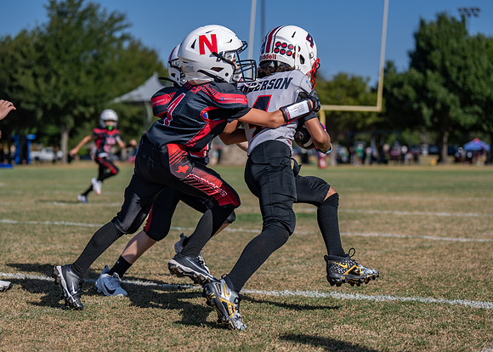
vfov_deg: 16.9
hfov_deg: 23.5
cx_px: 231
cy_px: 178
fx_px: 1182
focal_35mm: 84
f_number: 2.8
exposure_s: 1/2500
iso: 100
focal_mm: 70
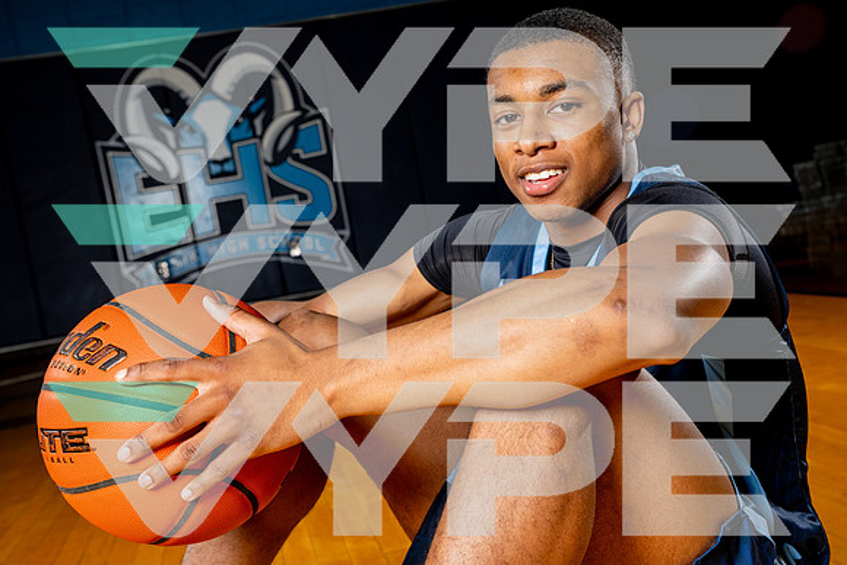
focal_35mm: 52
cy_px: 282
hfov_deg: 38.2
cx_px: 424
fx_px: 1224
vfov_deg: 26.0
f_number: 8
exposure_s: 1/250
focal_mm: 52
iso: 500
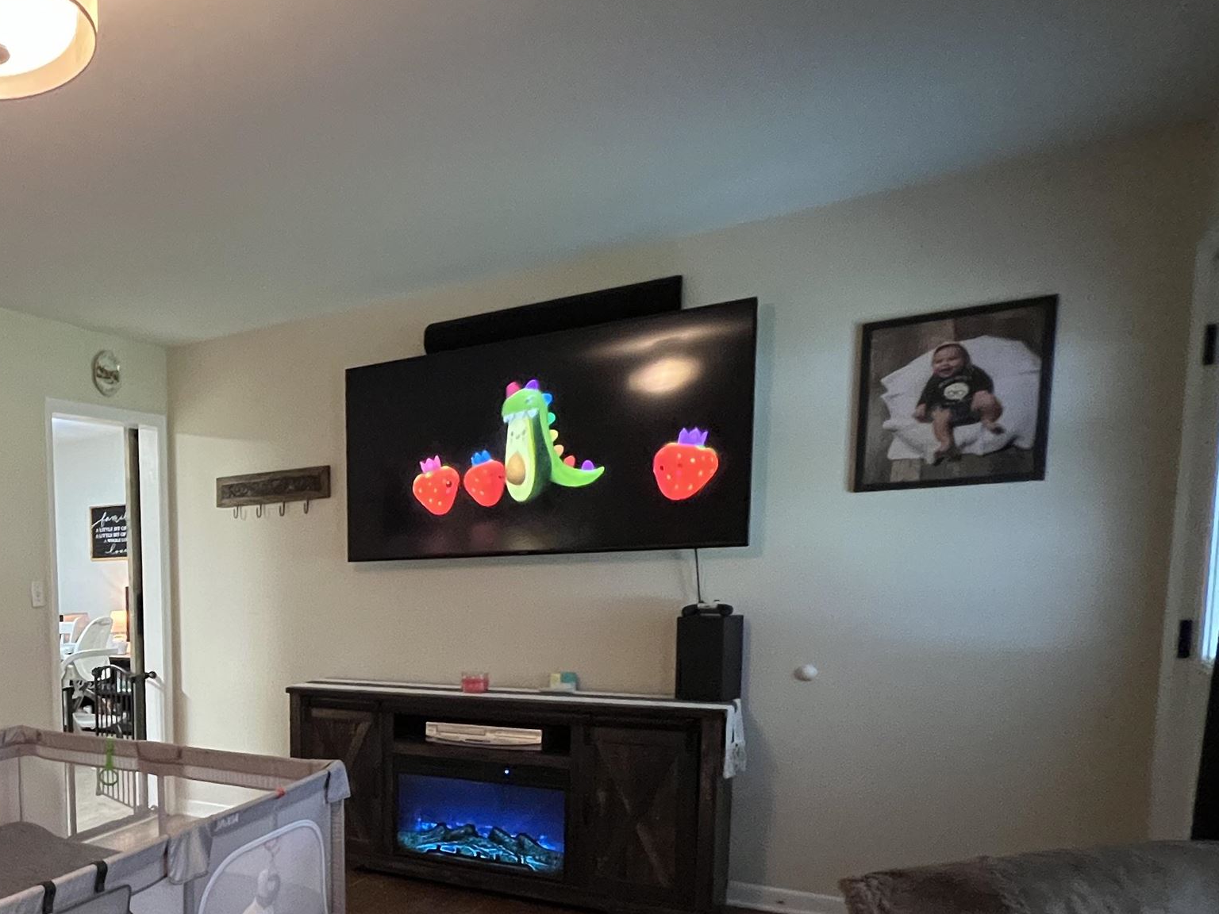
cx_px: 40
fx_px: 916
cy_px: 686
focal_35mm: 26
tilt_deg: -7.0
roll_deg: +2.5
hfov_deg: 54.7
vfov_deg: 50.8
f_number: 1.8
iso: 800
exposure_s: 1/40
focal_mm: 1.57
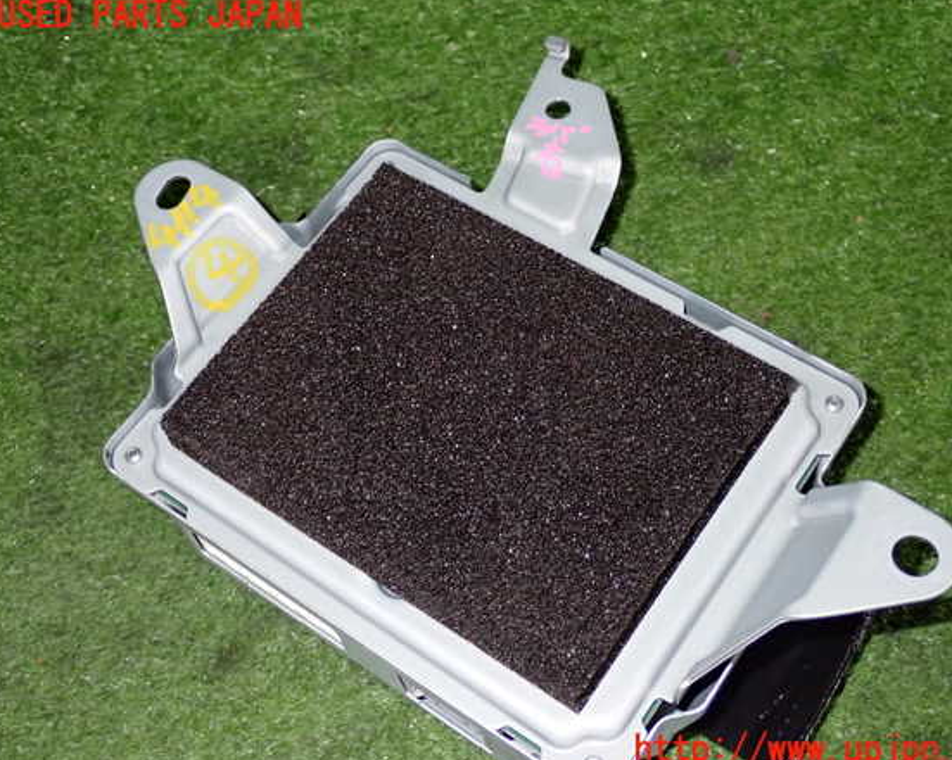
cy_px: 383
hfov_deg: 37.3
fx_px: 1408
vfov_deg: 30.2
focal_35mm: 50
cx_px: 506
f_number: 9
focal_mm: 8.4
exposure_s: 1/50
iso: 640
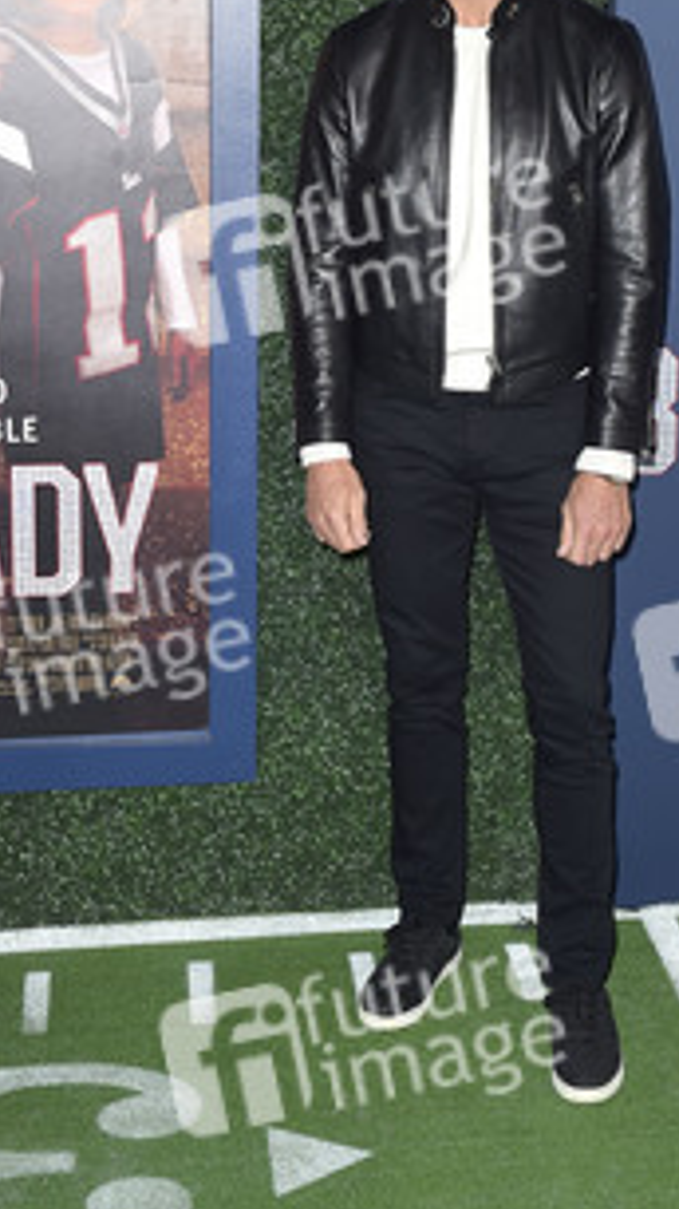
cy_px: 450
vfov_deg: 42.6
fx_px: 1537
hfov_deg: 24.7
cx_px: 480
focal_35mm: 48
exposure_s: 1/250
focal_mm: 35
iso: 500
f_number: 6.3
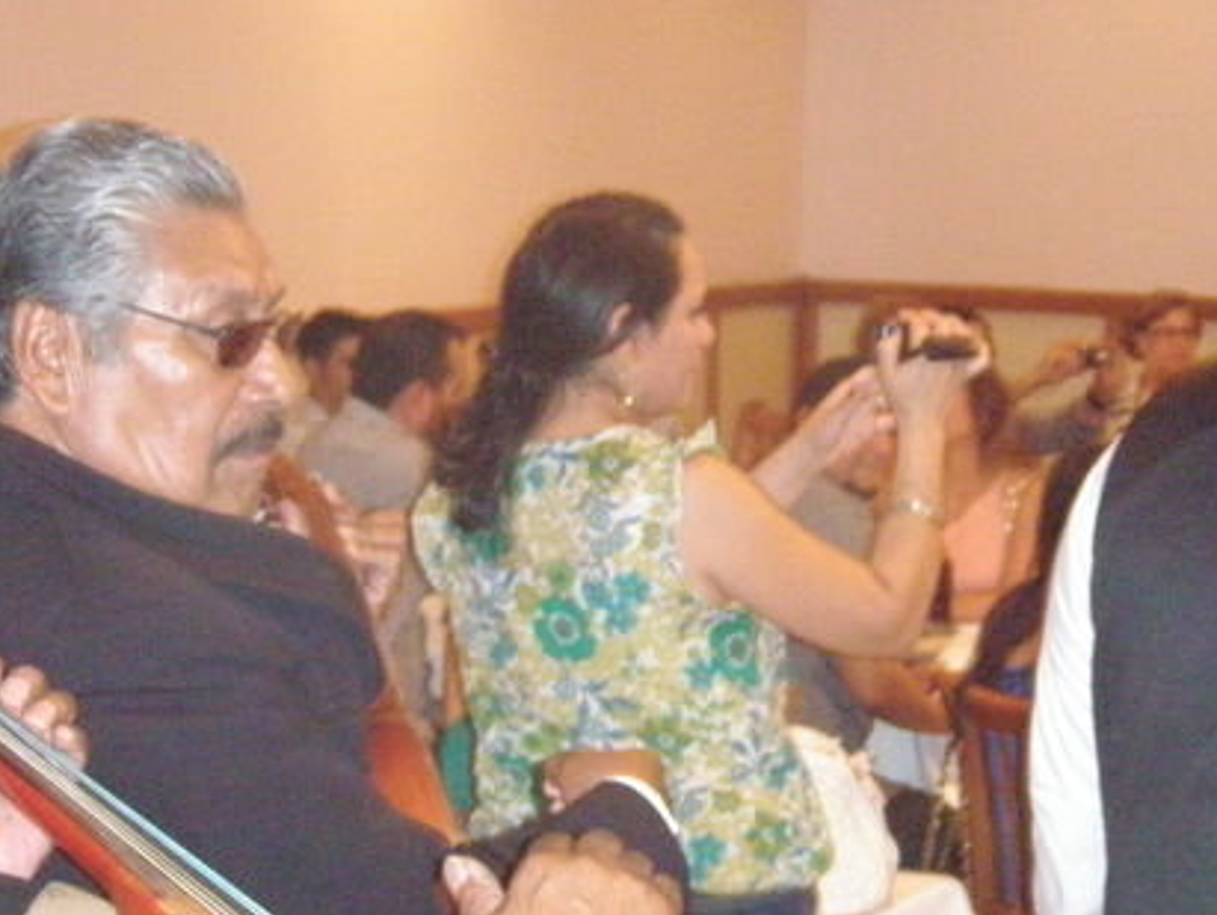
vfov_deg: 13.2
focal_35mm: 112
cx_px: 802
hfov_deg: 17.5
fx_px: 3941
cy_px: 326
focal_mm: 12.73
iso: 800
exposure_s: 1/50
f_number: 4.8
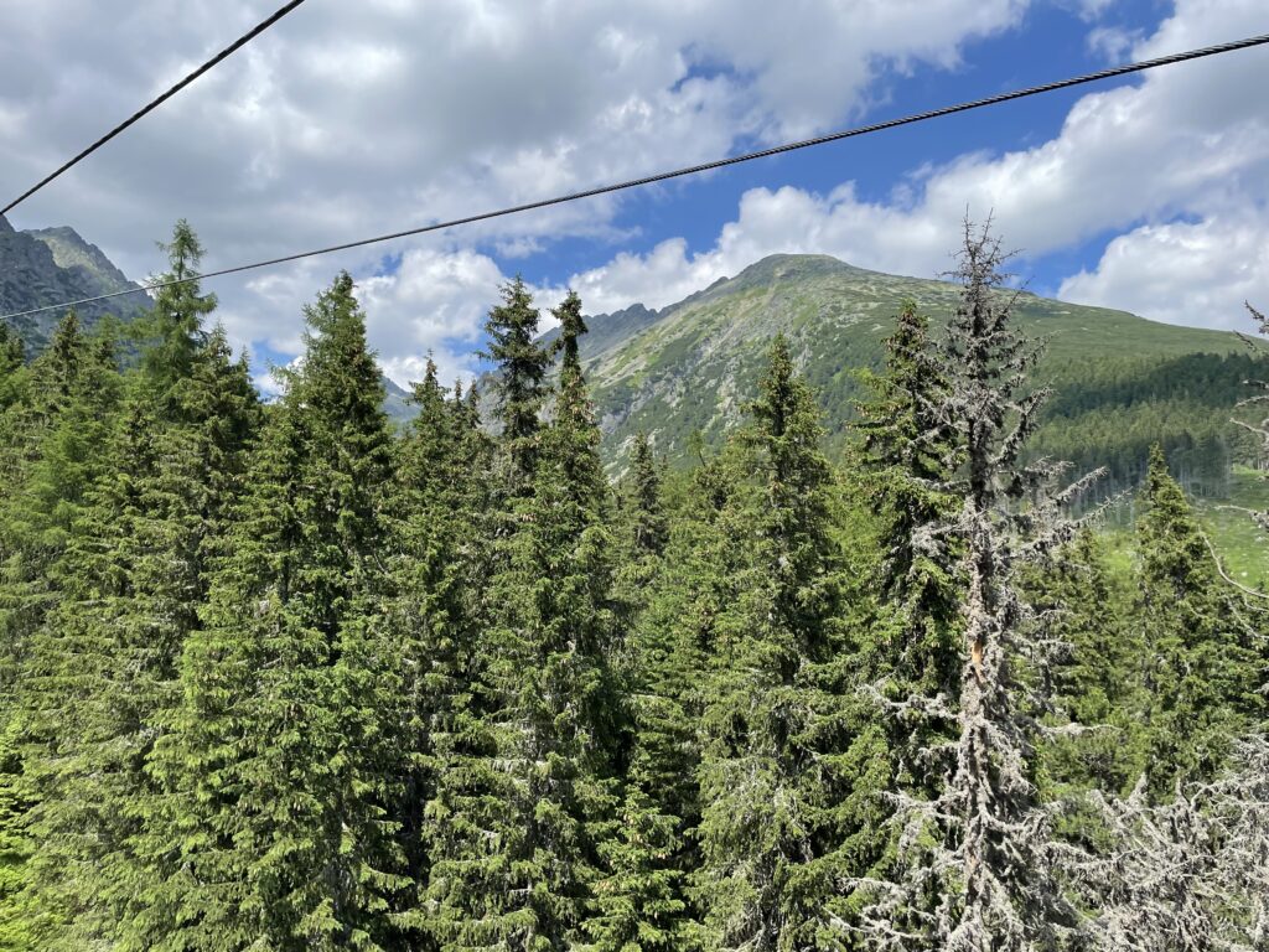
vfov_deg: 53.1
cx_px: 634
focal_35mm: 26
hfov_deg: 67.3
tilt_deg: +8.6
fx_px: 953
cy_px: 476
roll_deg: -1.8
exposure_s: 1/3509
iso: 32
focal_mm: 4.2
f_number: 1.6
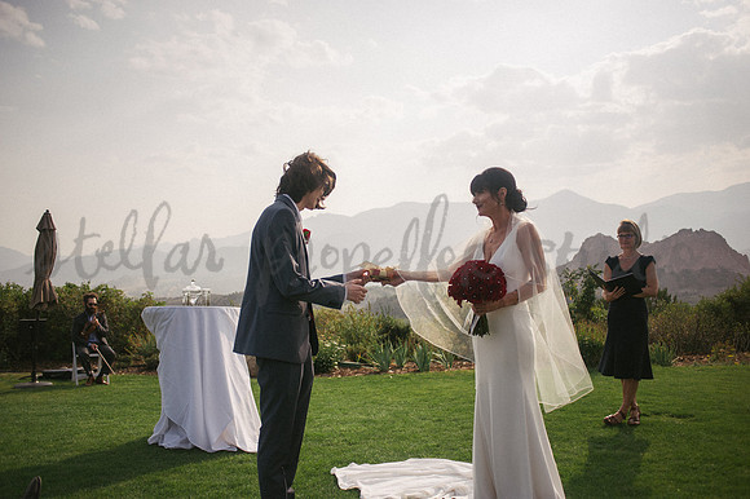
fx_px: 583
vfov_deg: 46.4
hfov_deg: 65.5
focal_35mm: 28
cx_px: 375
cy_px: 250
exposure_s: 1/8000
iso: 400
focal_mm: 28
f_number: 2.8
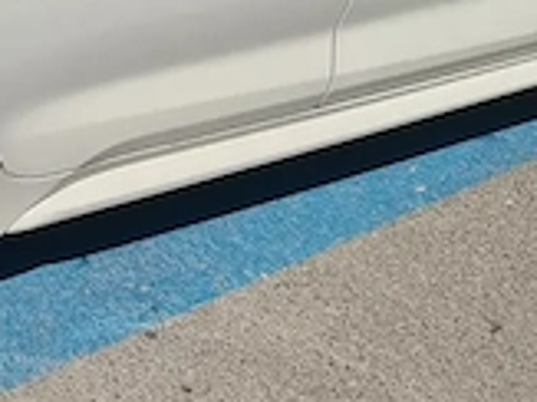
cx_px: -72
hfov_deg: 20.2
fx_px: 1426
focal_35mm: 92
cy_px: -115
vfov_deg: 15.3
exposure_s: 1/1500
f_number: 1.8
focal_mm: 7
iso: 50
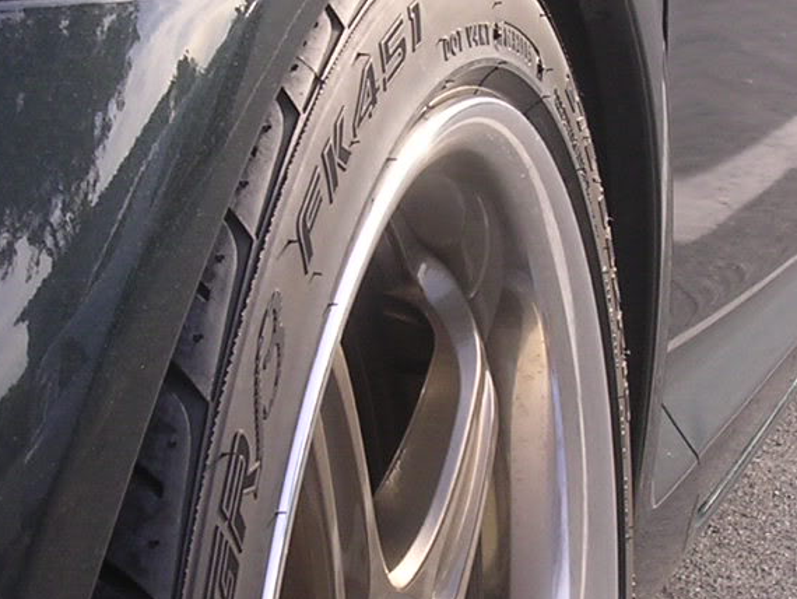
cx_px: 405
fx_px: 2649
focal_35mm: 115
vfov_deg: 12.9
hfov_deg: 17.1
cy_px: 291
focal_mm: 6.2
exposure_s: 1/168
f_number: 2.9
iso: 100
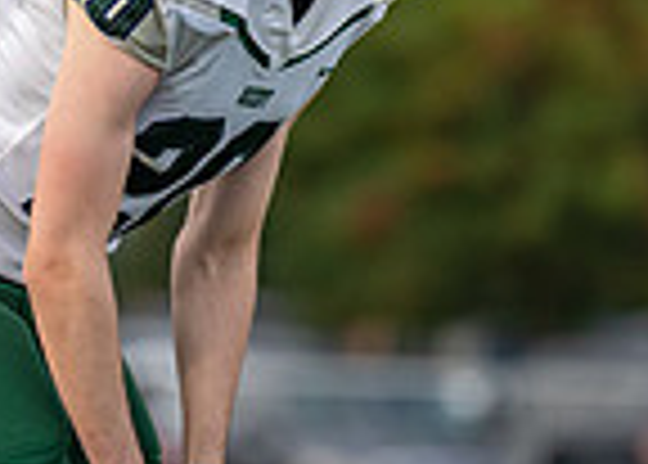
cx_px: 279
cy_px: 237
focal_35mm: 1126
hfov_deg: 1.8
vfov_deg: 1.3
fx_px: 20732
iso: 500
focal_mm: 200
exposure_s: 1/2000
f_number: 2.8
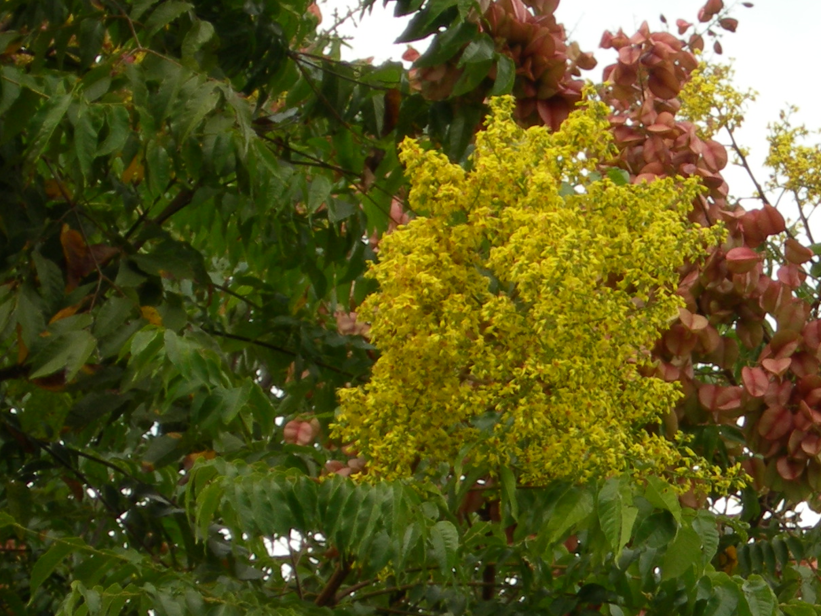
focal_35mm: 242
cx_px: 733
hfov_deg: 8.2
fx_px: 5741
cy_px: 622
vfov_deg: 6.1
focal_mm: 23.4
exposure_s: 1/120
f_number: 4.9
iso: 50
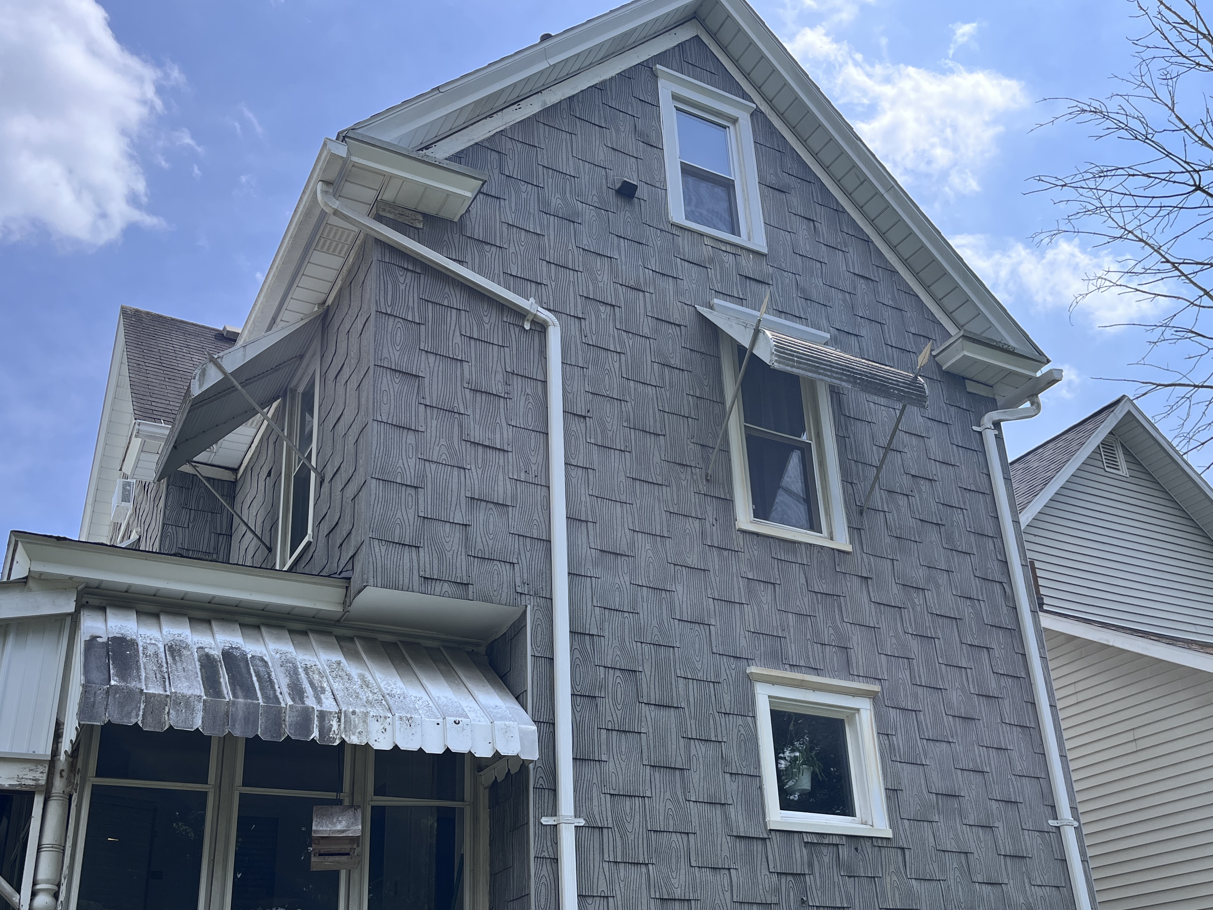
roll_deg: +2.5
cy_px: 570
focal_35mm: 34
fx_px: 1191
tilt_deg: +22.9
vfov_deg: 41.5
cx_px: 626
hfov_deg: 53.9
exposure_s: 1/3135
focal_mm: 5.1
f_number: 1.6
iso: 50
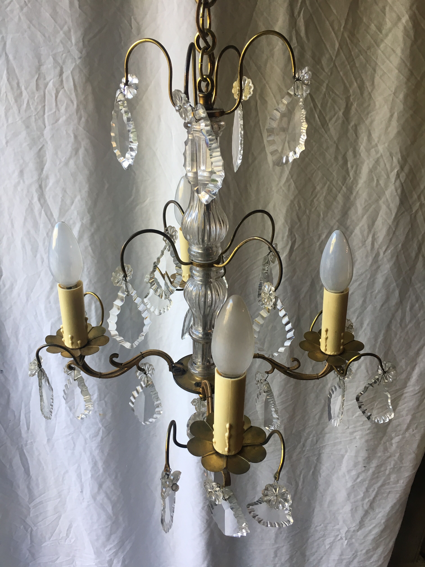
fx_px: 475
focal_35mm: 29
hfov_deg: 48.2
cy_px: 284
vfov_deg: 61.7
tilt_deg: -25.9
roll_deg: -1.1
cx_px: 212
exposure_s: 1/33
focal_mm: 4.15
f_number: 2.2
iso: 32
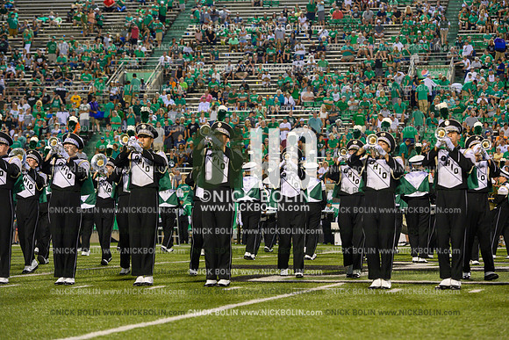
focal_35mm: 120
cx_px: 254
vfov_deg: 11.4
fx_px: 1697
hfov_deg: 17.1
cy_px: 170
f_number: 4
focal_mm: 120
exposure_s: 1/250
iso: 2500
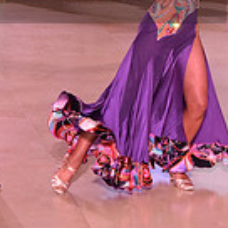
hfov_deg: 10.4
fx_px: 1244
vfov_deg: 10.3
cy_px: -32
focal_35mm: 167
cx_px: -4
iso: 2500
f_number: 6.3
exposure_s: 1/320
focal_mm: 46
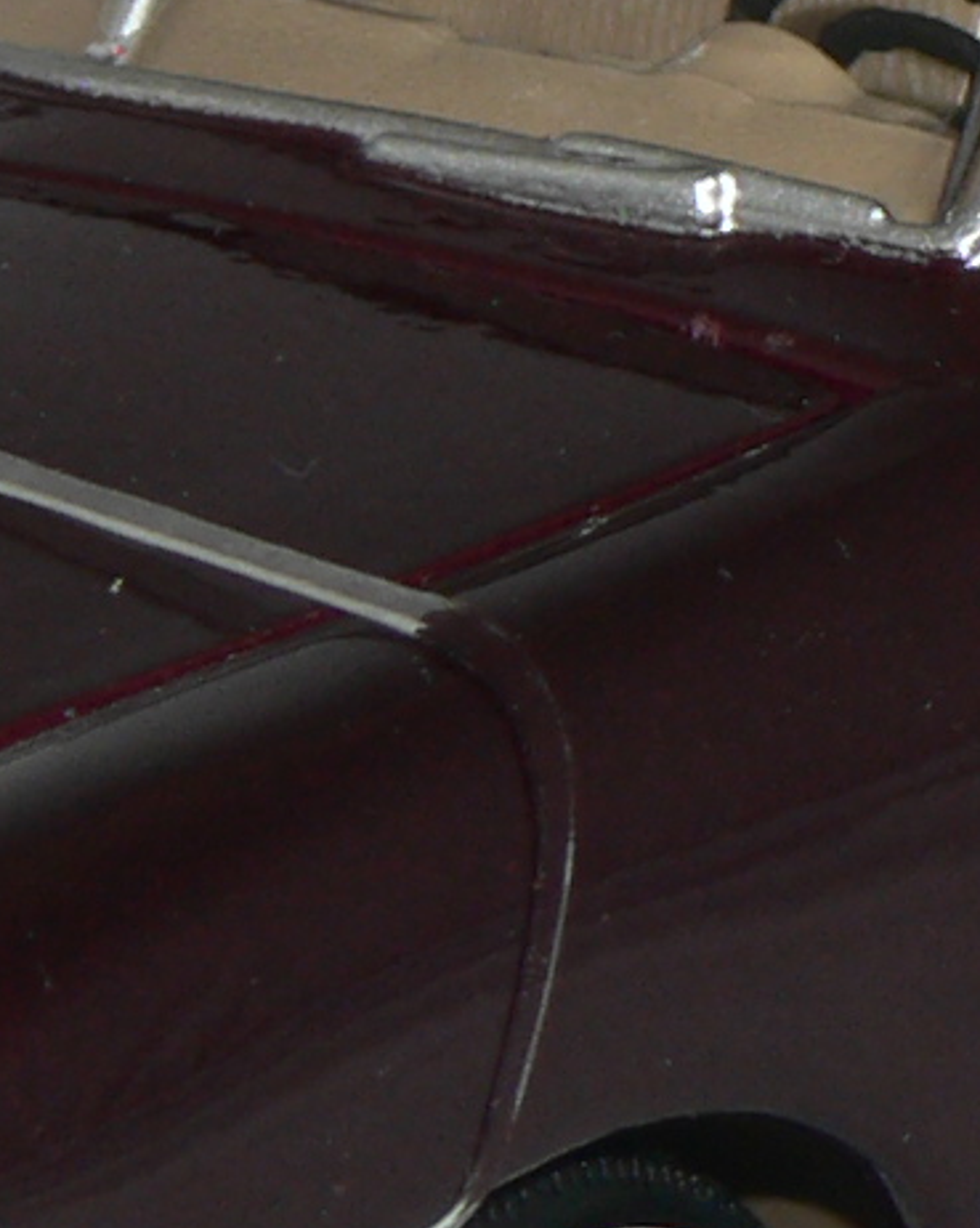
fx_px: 20432
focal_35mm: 563
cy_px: 245
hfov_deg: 2.7
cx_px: 436
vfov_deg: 3.4
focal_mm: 17.3
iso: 80
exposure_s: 1/60
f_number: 3.2
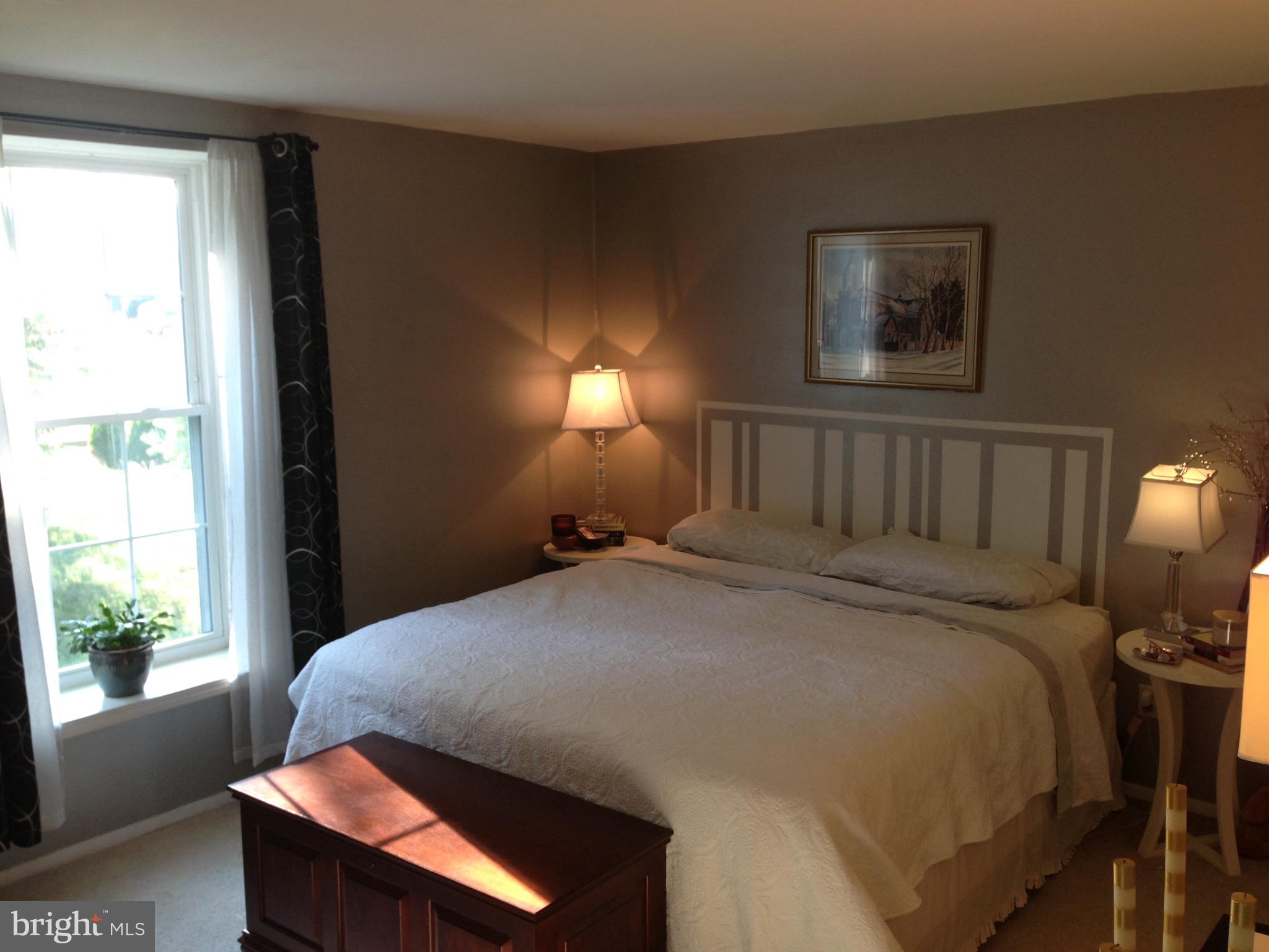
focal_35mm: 33
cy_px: 476
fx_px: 1210
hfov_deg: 55.4
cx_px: 634
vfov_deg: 42.9
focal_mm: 4.13
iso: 50
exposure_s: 1/30
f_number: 2.4
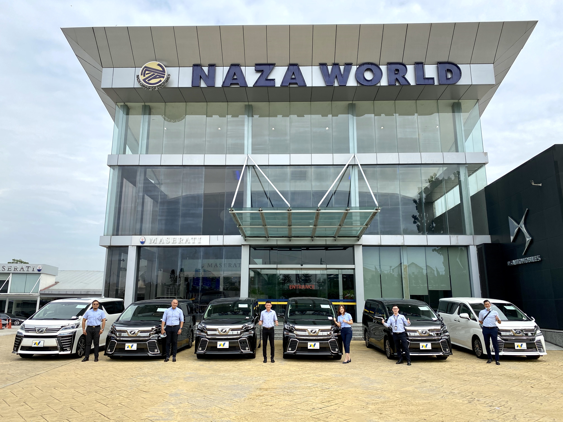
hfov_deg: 67.3
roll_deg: -0.7
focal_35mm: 26
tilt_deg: +12.2
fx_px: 423
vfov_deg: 53.1
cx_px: 282
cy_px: 211
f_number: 1.8
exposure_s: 1/2513
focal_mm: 4.25
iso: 32
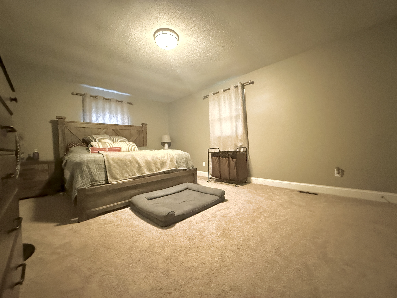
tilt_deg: +2.2
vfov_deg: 85.7
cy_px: 149
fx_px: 161
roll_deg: +1.0
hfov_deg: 102.1
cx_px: 198
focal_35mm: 14
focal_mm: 2.22
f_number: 2.2
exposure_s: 1/40
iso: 1000
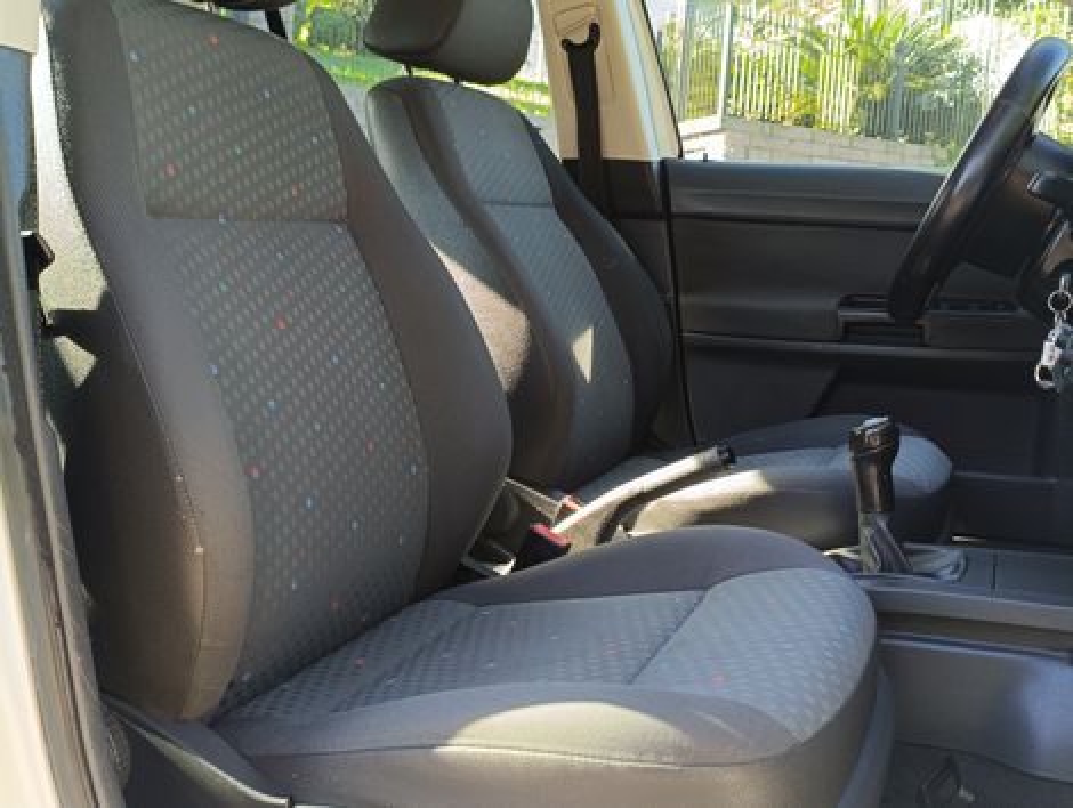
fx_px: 807
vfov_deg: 53.2
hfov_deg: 67.2
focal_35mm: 26
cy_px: 404
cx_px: 536
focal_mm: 4.94
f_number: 1.5
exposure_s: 1/121
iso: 128
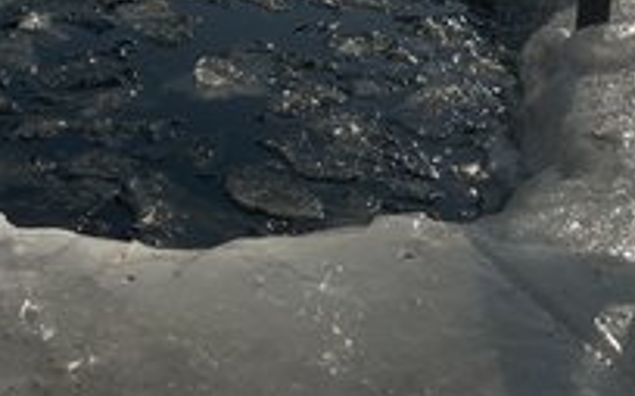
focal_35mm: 100
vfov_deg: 12.9
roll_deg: +1.0
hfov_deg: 20.7
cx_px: 218
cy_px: 31
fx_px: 1729
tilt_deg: -20.8
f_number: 1.78
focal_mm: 6.76
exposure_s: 1/15385
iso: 80
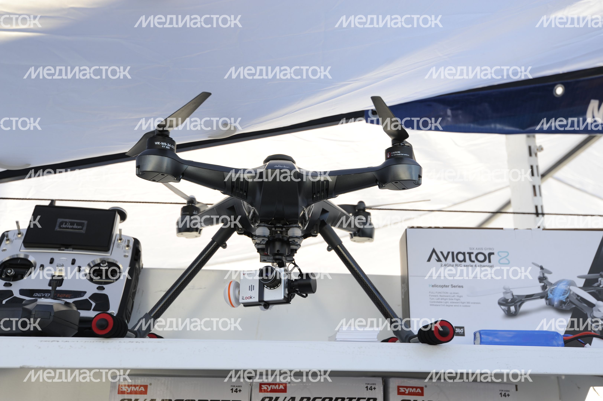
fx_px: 586
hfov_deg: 54.5
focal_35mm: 35
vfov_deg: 37.8
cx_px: 302
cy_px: 200
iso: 200
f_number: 6.3
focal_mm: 35
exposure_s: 1/200
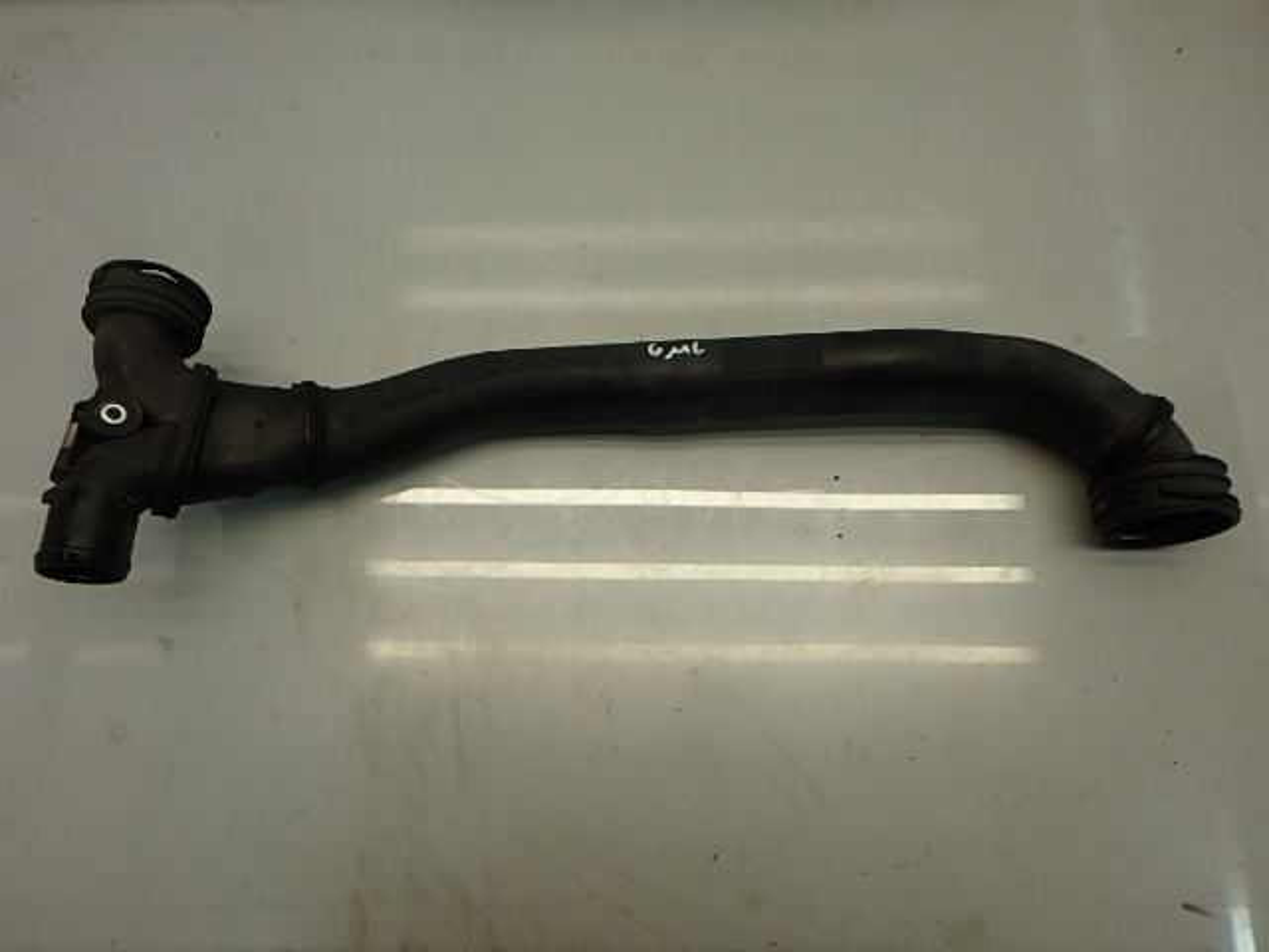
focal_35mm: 21
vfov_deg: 63.4
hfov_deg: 79.0
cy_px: 476
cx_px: 634
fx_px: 770
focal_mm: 3.7
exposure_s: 1/80
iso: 125
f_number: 3.5
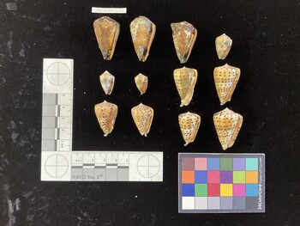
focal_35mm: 29
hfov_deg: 61.6
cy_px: 113
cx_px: 150
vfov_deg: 48.3
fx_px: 252
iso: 80
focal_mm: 3
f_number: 1.8
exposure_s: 1/50
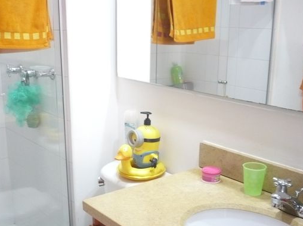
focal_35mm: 46
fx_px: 402
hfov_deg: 41.2
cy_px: 143
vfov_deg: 31.3
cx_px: 129
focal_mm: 5.8
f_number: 2.8
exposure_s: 1/25
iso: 400
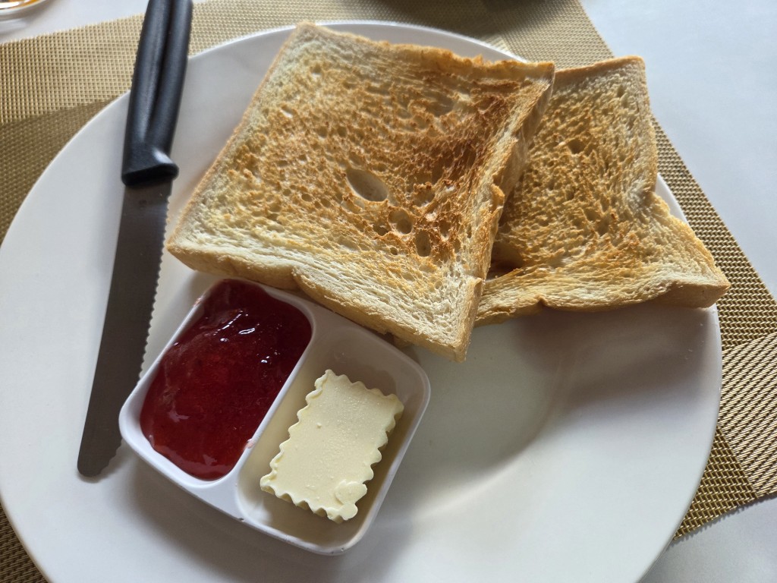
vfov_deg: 58.9
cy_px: 292
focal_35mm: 23
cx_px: 388
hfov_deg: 73.9
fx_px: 516
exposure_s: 1/101
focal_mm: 5.4
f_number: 1.8
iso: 200
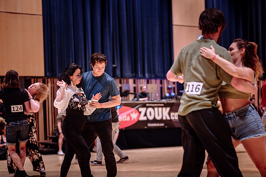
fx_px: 547
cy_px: 127
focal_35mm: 74
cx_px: 140
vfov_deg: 18.3
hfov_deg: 27.3
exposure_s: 1/250
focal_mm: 50
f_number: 1.2
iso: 1600
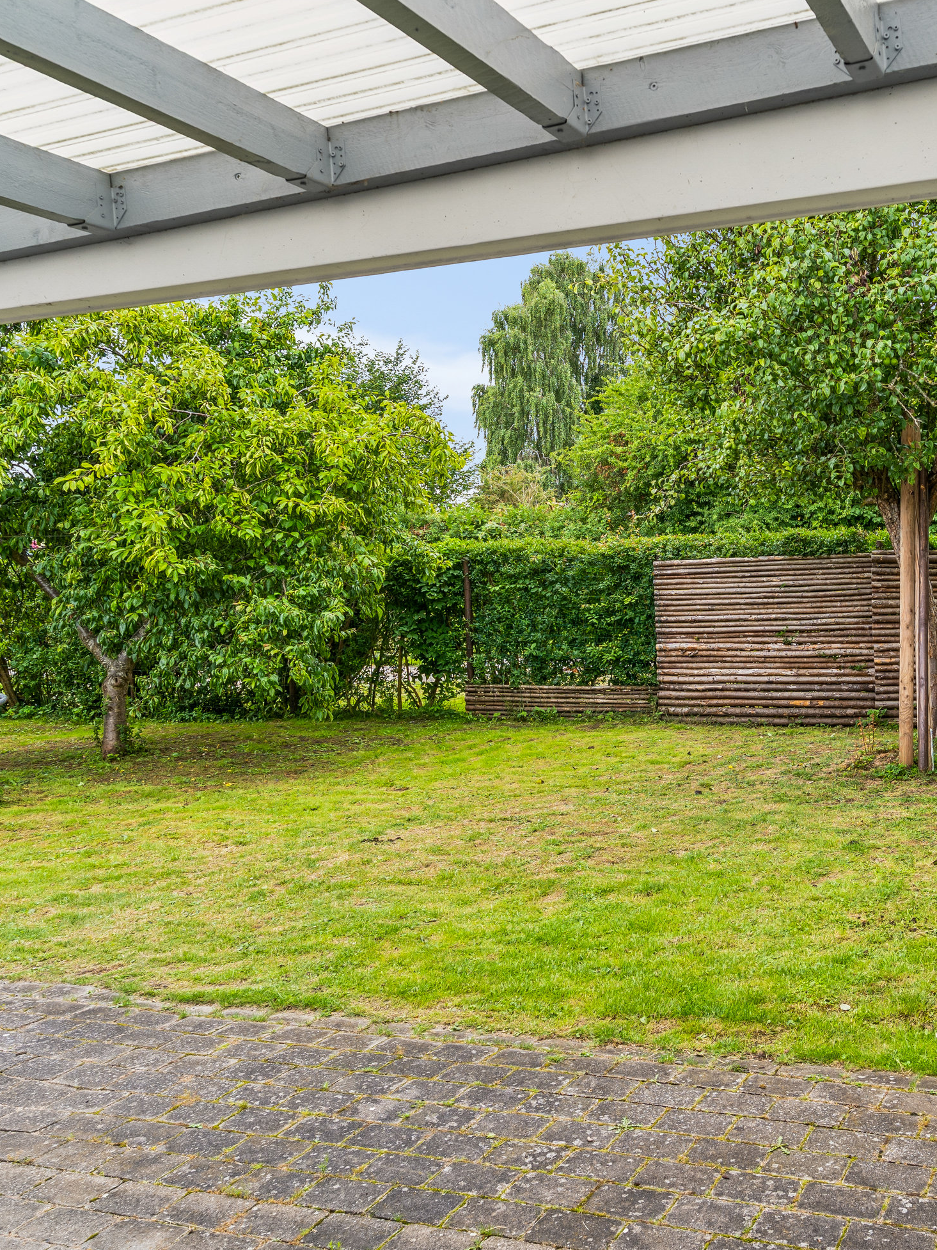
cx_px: 762
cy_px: 638
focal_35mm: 31
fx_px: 1119
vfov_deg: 58.4
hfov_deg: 43.1
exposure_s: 1/60
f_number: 6.7
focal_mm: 21
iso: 100
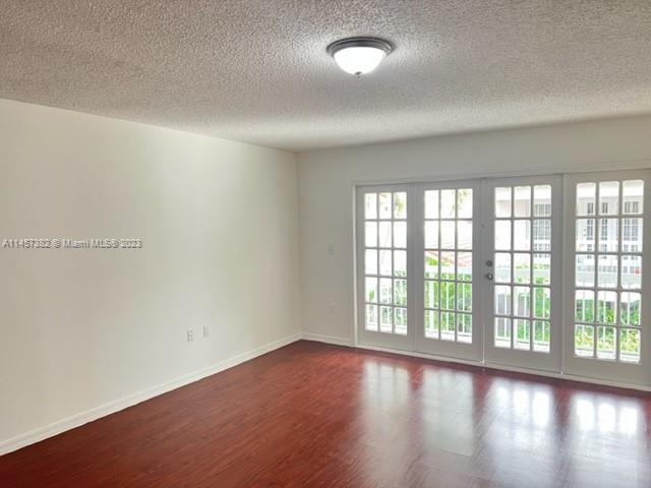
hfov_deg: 67.3
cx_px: 326
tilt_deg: -3.0
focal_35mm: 26
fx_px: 489
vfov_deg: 53.1
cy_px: 244
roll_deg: +1.6
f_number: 1.5
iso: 100
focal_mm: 5.7
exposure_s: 1/60
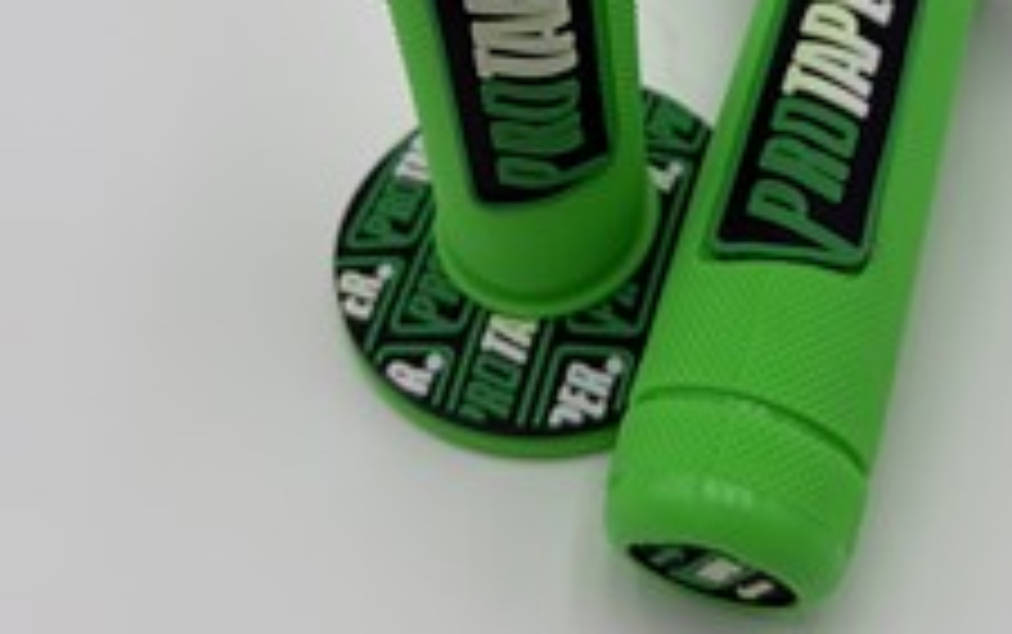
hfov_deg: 40.7
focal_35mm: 49
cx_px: 643
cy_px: 13
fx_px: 1352
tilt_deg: -43.0
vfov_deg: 25.2
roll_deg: -1.0
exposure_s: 1/1155
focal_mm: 5.96
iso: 50
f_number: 1.6
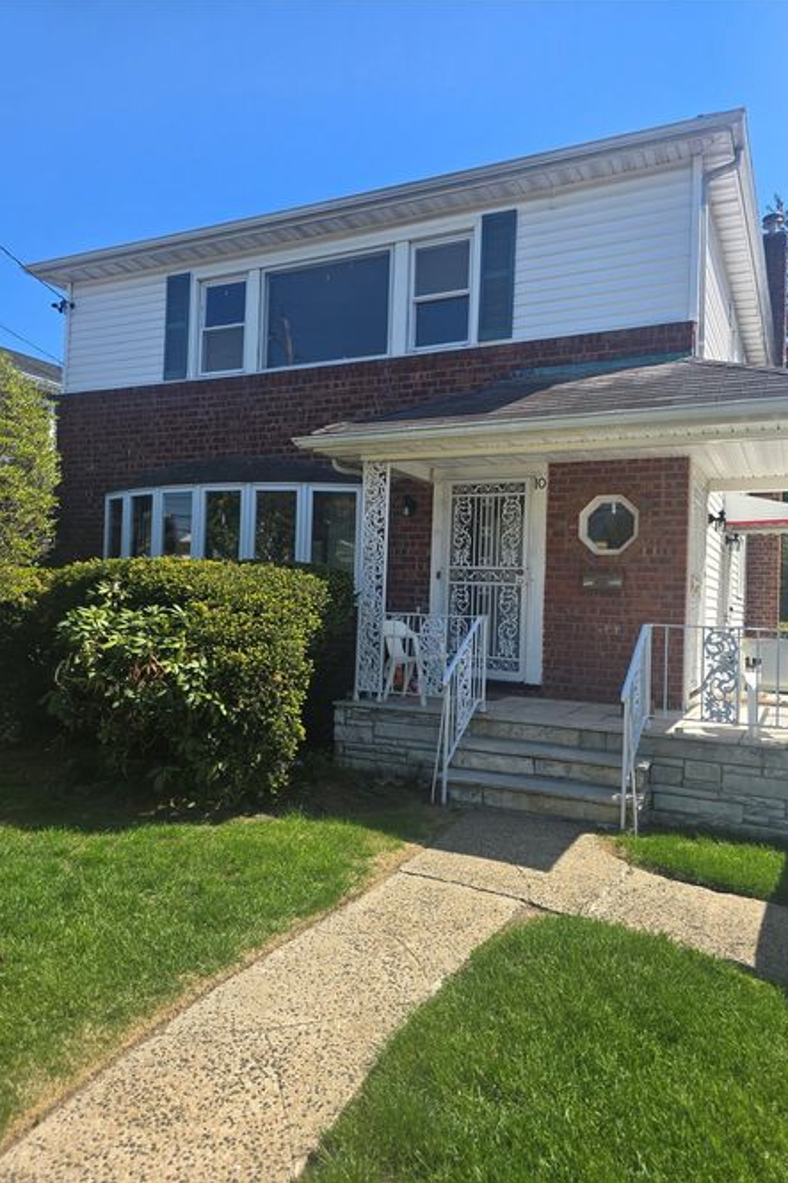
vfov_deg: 73.8
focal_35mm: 24
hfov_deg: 53.0
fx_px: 788
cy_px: 592
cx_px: 430
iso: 12
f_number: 1.7
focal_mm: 6.3
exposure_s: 1/519
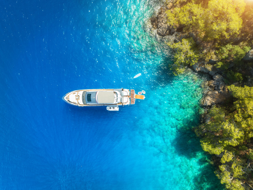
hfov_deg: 71.6
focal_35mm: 24
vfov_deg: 56.8
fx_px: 175
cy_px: 95
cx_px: 126
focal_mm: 12.29
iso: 100
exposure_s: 1/100
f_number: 4.5
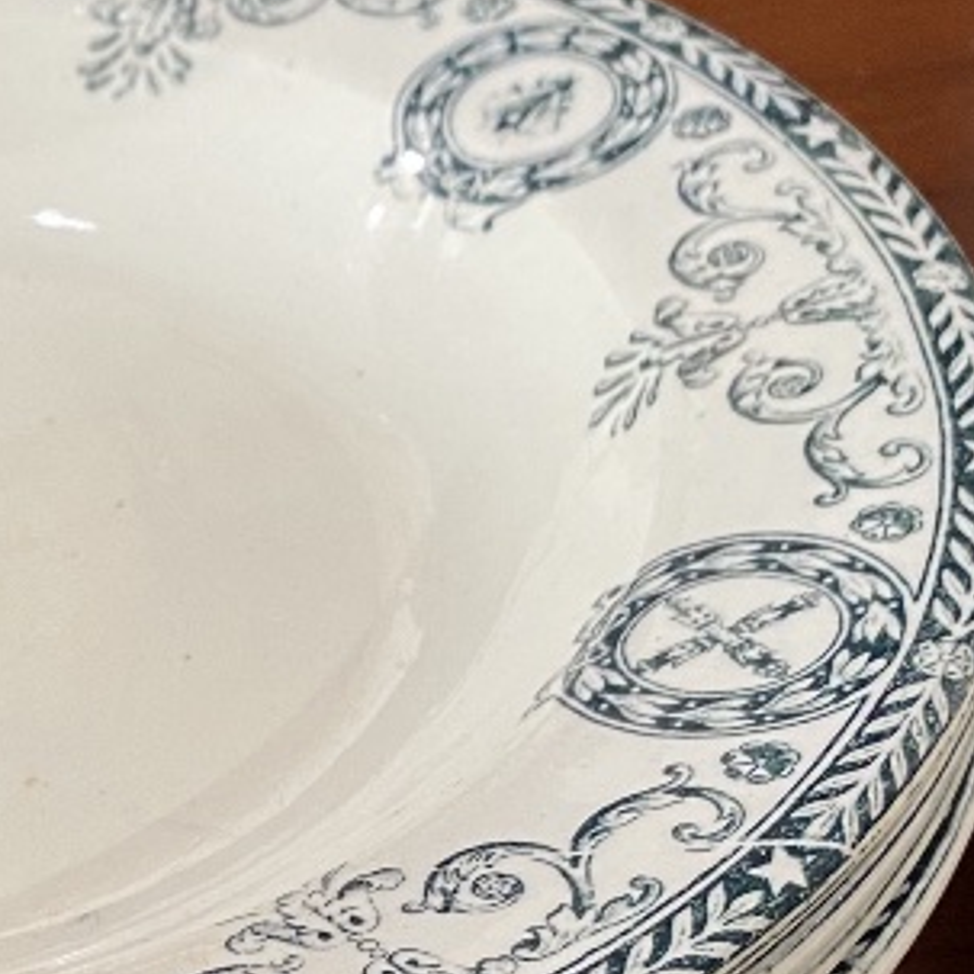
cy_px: 1138
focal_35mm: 91
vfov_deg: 18.2
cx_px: -219
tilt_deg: -45.6
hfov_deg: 18.1
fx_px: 2897
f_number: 1.8
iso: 125
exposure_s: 1/60
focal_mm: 4.25
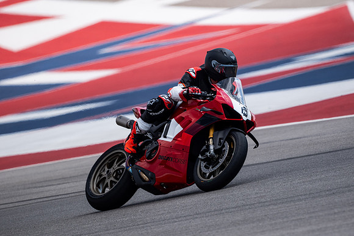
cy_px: 118
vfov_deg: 1.8
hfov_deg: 2.7
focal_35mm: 750
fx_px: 7376
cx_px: 177
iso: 400
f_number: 5.6
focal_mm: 500
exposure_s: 1/2500
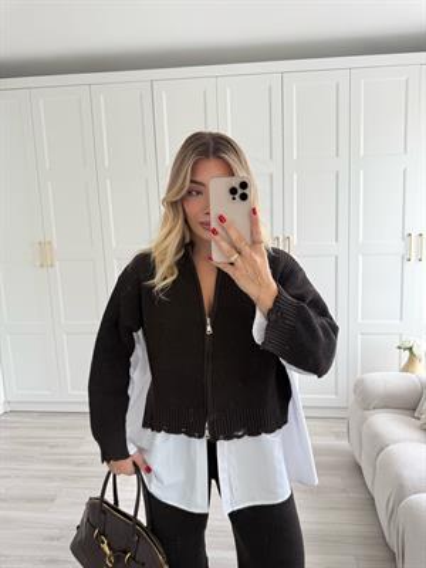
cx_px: 213
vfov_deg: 71.6
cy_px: 284
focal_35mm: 24
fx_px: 394
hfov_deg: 56.8
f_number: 1.78
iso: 100
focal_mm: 6.76
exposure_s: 1/121
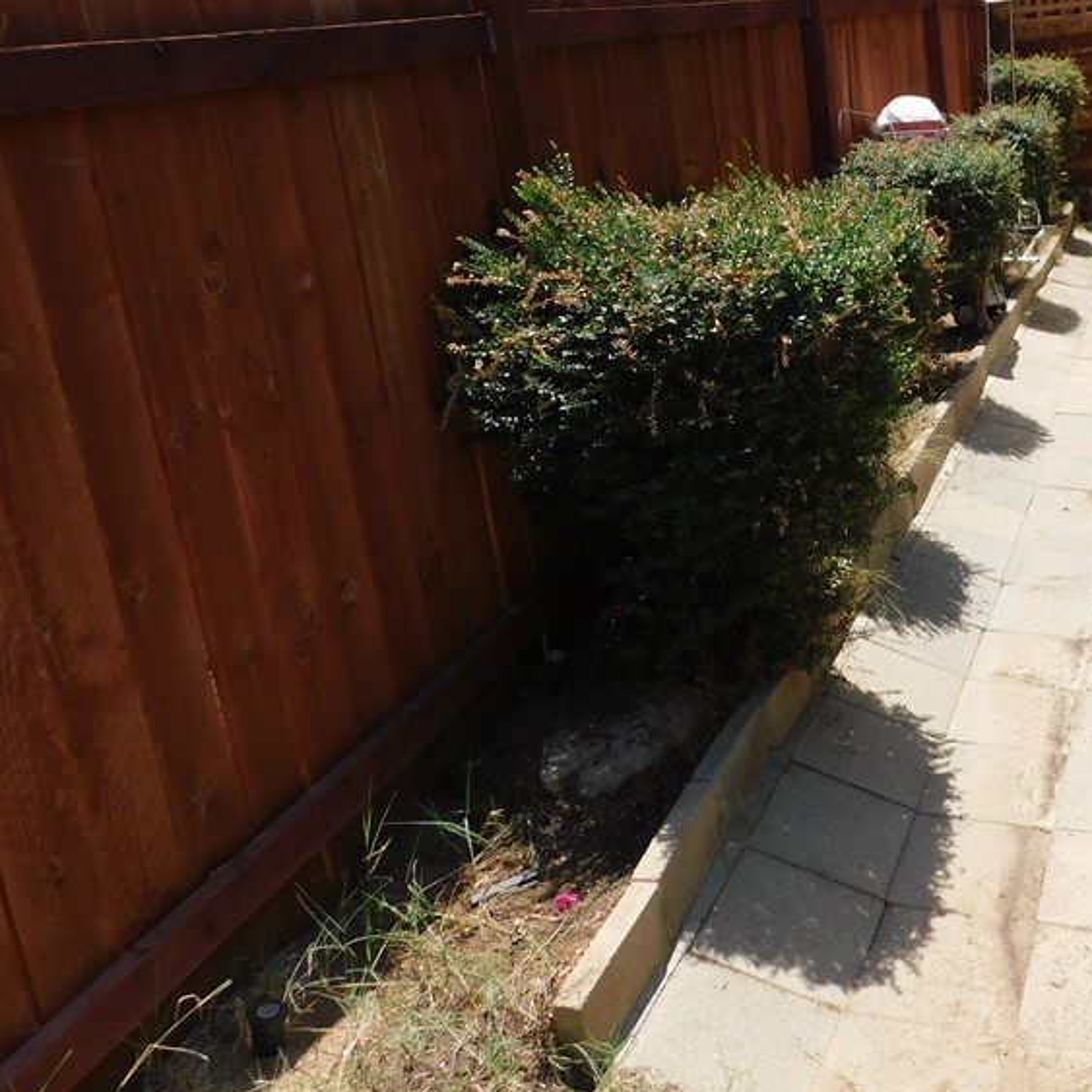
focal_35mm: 37
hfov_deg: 42.3
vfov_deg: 44.3
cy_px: 370
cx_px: 915
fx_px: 1321
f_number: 3
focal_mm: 4
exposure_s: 1/1250
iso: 125
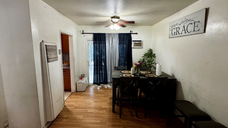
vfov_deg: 67.0
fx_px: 97
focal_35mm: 16
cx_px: 110
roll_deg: -0.4
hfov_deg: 99.3
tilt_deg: -6.9
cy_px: 60
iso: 800
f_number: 2.2
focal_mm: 2.22
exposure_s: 1/60
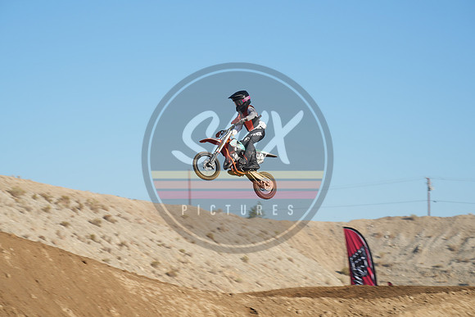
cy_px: 158
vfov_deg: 11.0
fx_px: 1650
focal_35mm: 125
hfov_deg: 16.4
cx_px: 238
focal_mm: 125
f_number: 11
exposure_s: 1/250
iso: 200
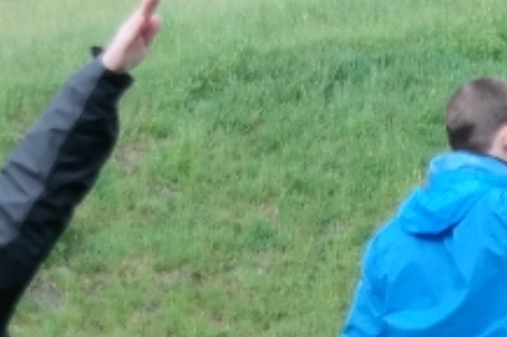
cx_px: 1530
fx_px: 5498
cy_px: 648
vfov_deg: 3.5
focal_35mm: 391
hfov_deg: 5.0
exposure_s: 1/125
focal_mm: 35
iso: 200
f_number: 6.3
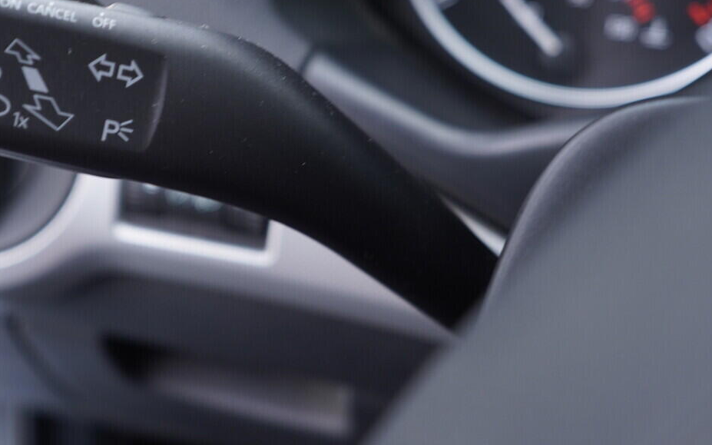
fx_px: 1106
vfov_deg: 22.5
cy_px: 113
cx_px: 231
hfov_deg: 35.3
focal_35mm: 57
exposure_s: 1/40
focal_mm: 24
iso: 250
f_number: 2.8
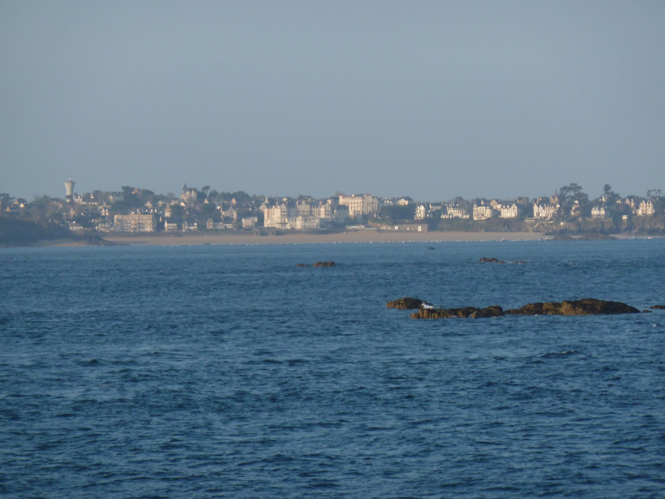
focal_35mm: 225
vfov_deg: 6.6
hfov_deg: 8.8
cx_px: 332
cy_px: 250
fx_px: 4322
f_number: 4.6
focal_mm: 37
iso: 160
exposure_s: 1/640
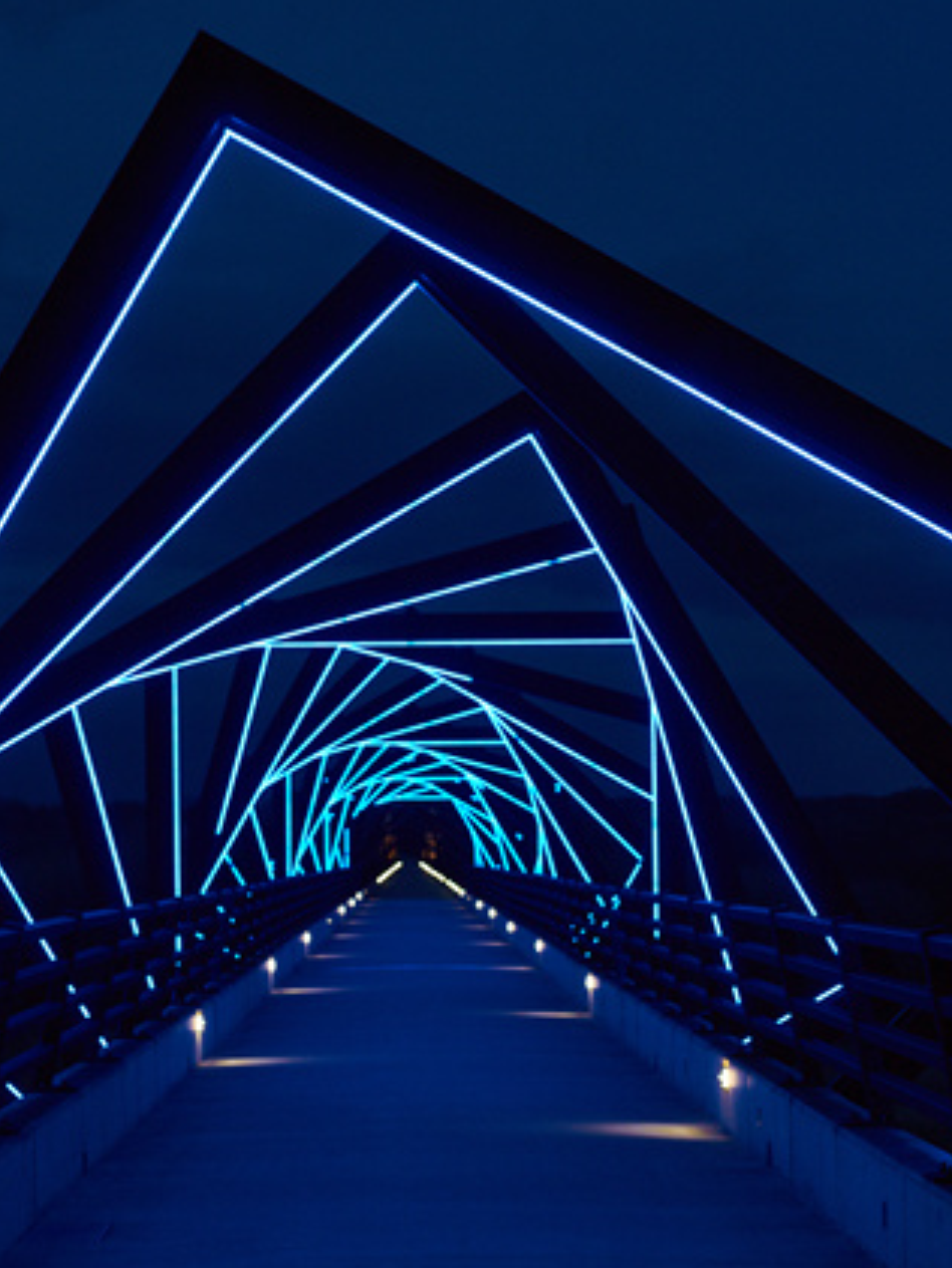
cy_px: 700
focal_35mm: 80
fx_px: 2932
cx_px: 446
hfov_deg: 18.4
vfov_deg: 24.4
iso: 200
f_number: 4
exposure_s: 1/30
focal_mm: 50
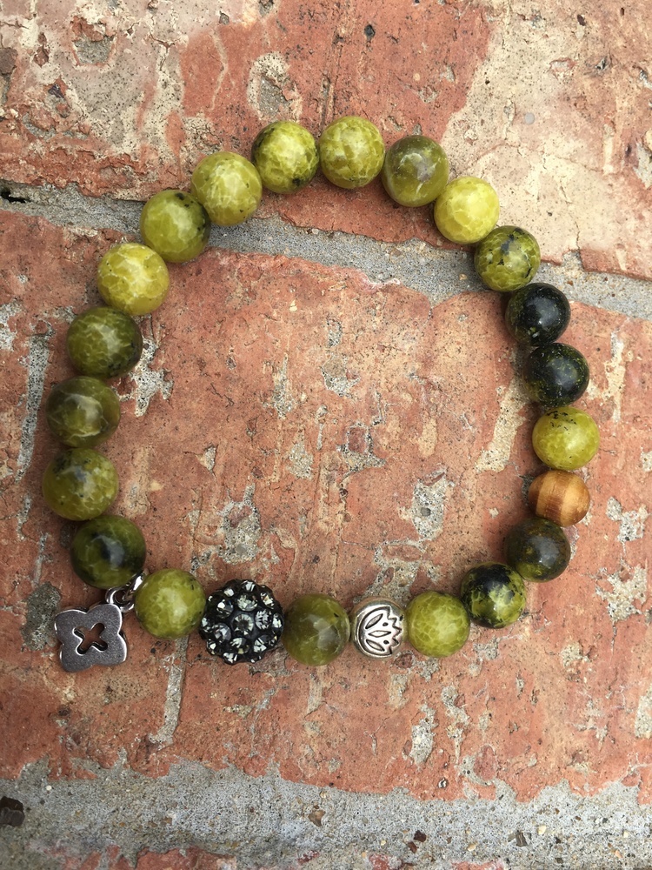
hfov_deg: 48.2
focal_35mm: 29
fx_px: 728
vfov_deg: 61.7
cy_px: 435
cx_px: 326
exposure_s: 1/591
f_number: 2.2
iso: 25
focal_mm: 4.15
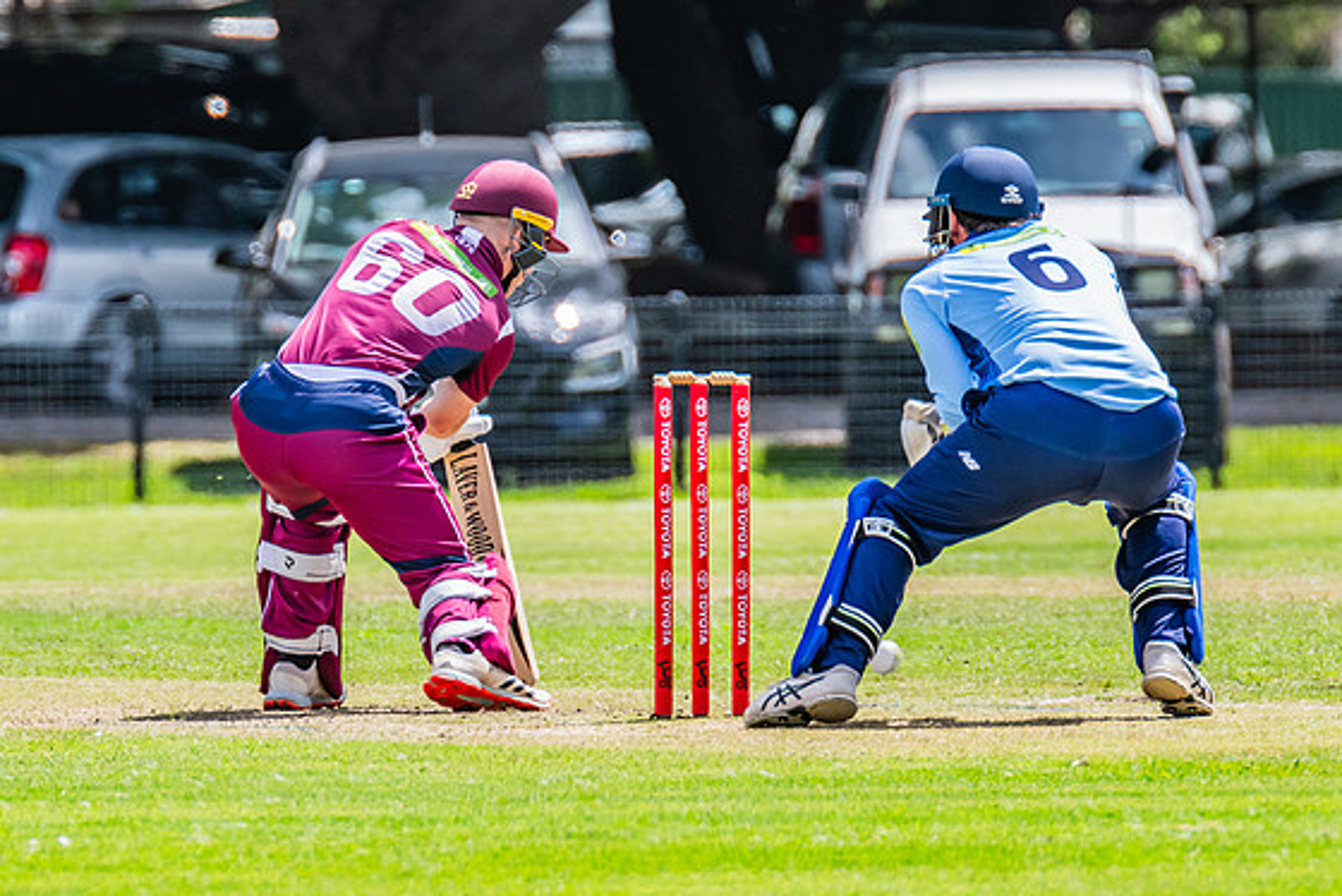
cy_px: 374
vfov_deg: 1.6
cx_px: 451
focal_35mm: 884
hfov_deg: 2.3
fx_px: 32969
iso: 800
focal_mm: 600
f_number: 9
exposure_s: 1/1250
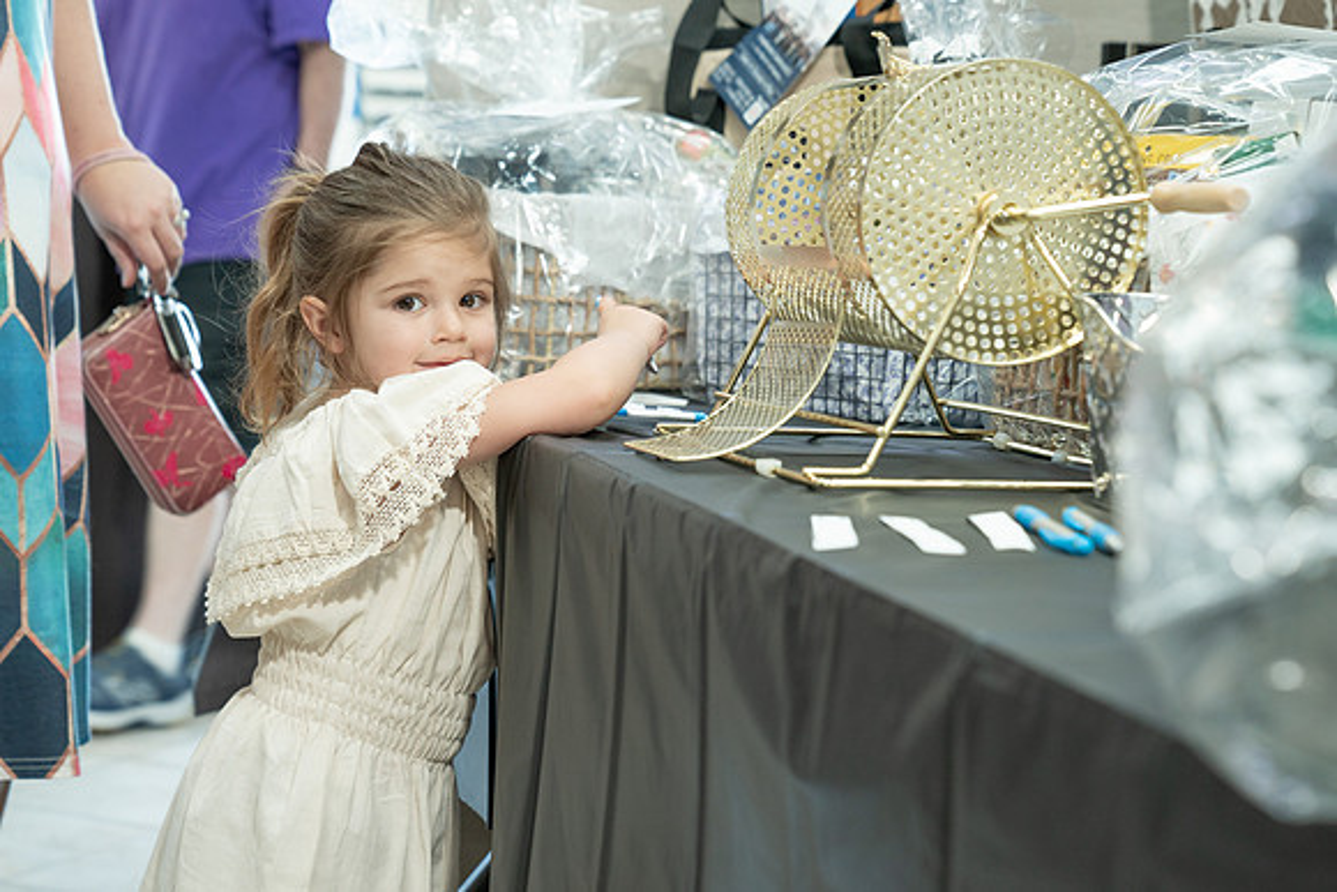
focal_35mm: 72
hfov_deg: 28.0
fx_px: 2676
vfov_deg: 18.9
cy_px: 407
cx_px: 610
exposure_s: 1/100
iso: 800
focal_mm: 64
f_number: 4
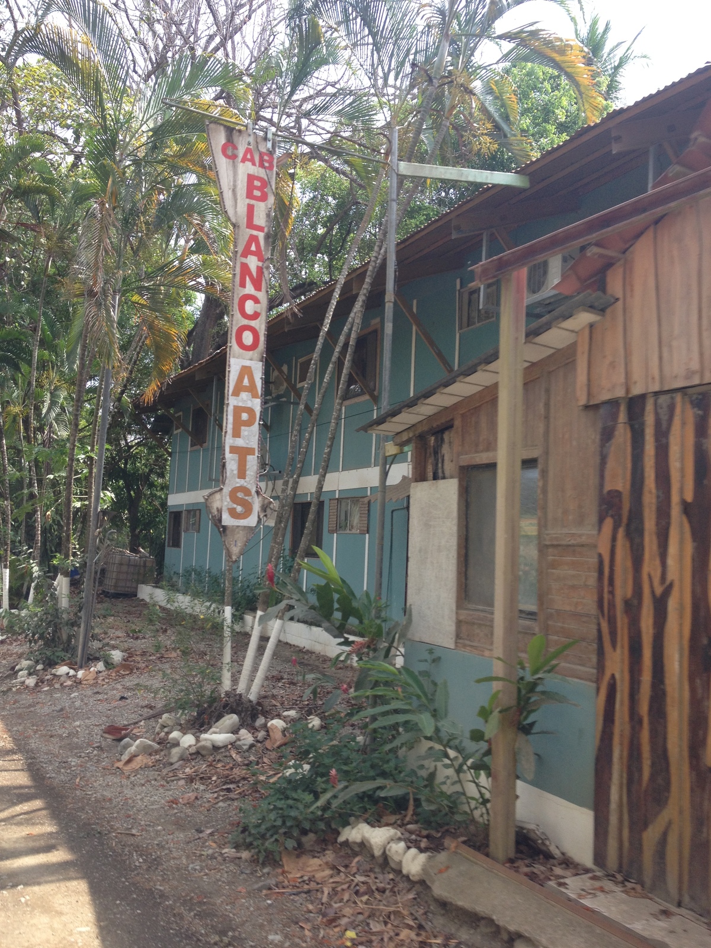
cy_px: 474
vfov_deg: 52.6
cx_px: 356
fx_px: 959
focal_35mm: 35
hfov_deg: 40.7
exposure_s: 1/403
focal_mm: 4.28
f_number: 2.4
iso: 50
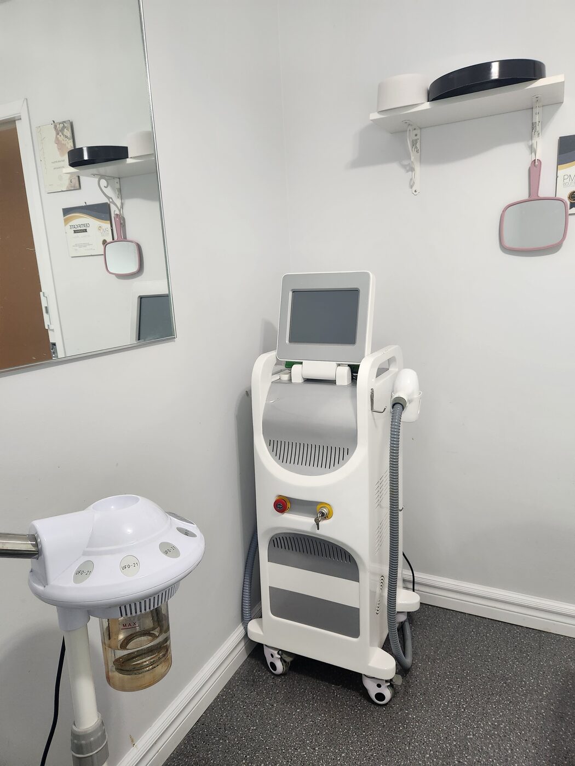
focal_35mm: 23
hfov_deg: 58.9
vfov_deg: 73.9
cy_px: 383
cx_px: 288
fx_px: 509
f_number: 1.8
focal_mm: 5.4
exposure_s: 1/120
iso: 320
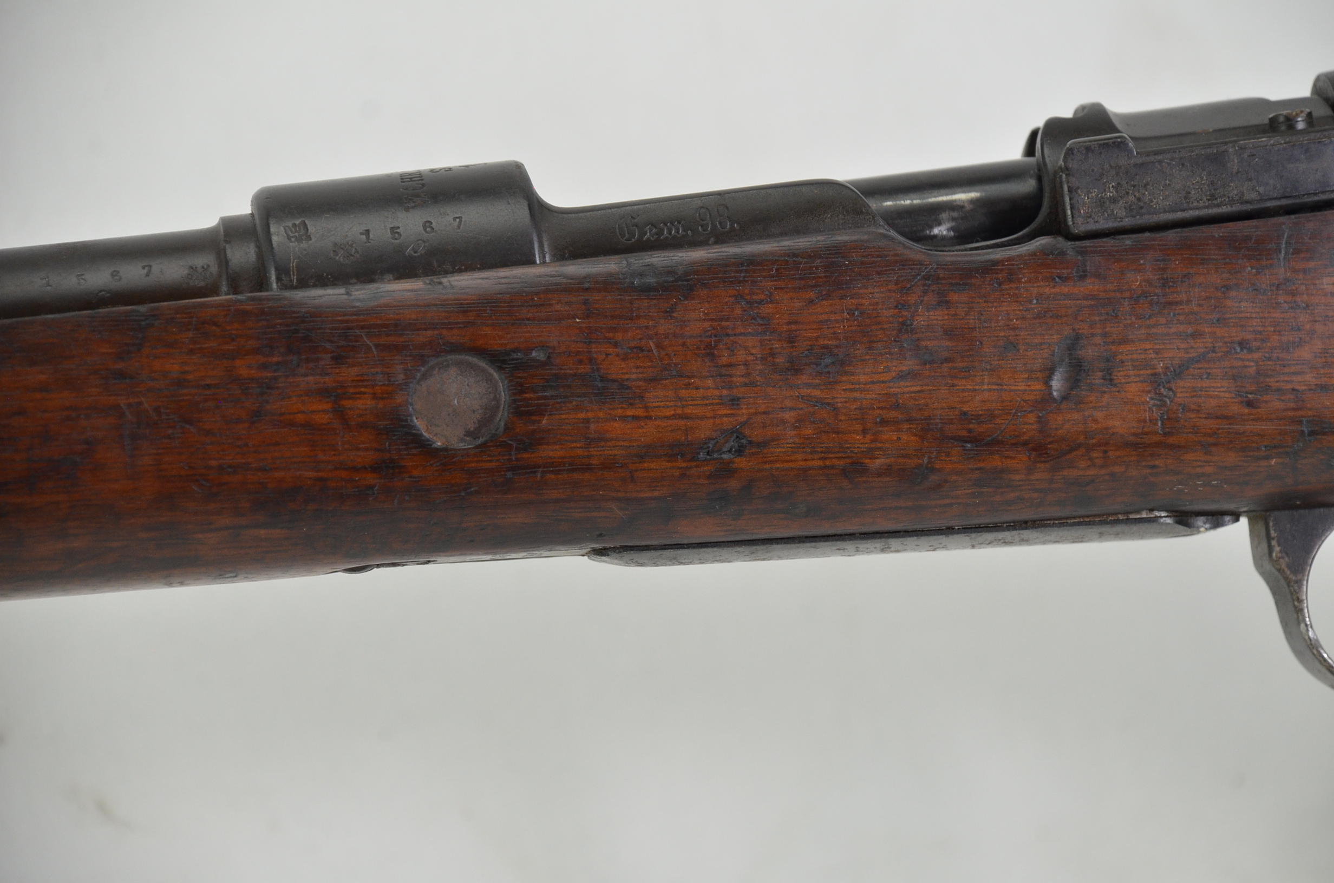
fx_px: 7488
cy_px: 442
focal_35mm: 202
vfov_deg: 6.8
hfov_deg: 10.2
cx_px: 667
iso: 800
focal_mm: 135
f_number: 5.6
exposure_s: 1/125
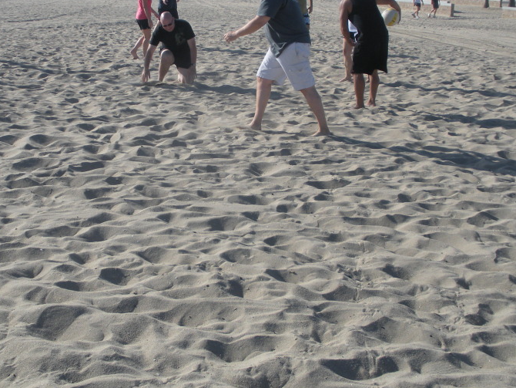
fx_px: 820
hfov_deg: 34.9
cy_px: 131
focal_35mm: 55
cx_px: 239
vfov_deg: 26.4
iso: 64
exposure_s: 1/850
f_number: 3.5
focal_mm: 6.3
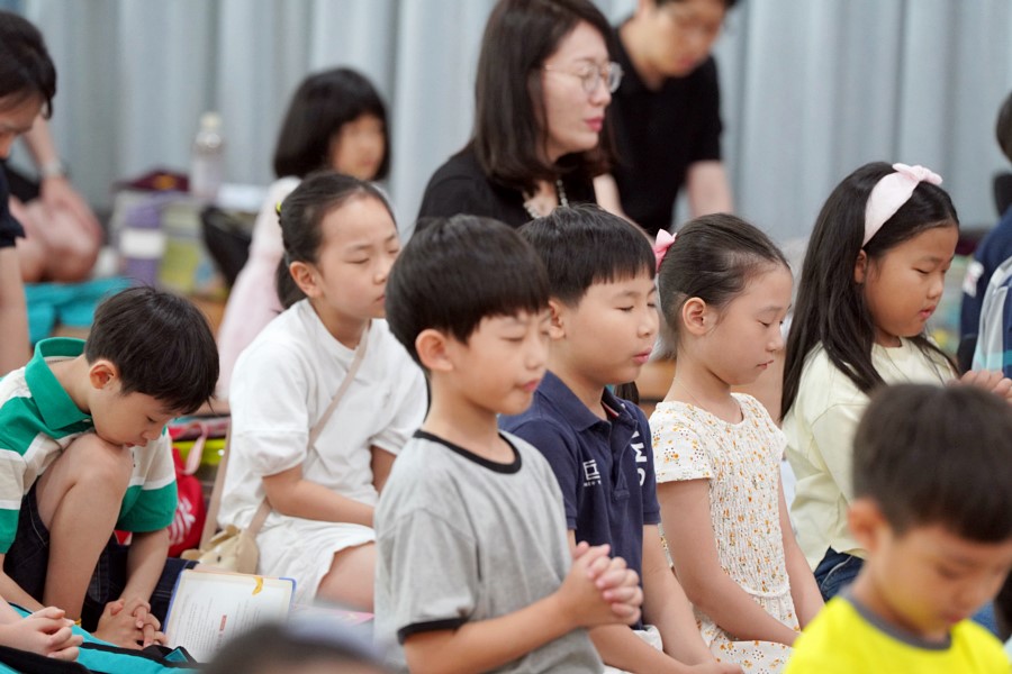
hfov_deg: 10.3
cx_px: 506
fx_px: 5622
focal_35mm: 200
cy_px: 337
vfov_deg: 6.9
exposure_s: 1/250
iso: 4000
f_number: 4
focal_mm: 200
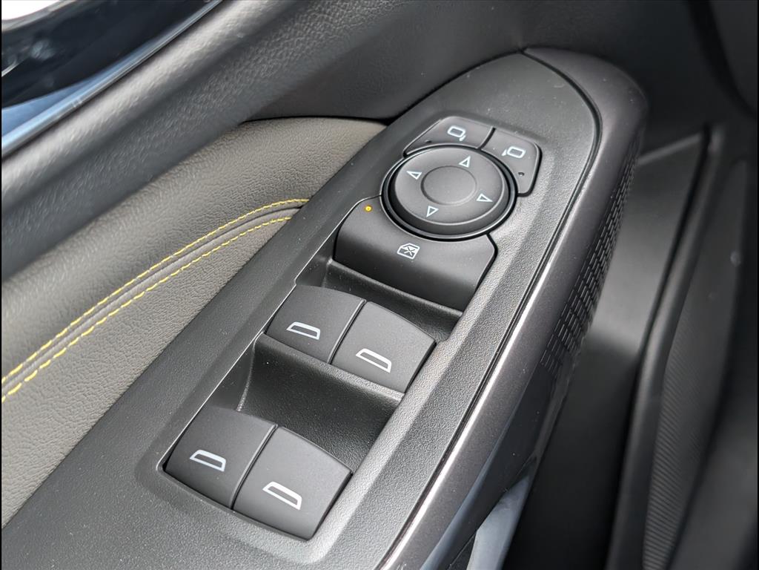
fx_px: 1074
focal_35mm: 49
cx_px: 380
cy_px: 285
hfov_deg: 38.9
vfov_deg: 29.7
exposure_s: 1/217
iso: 313
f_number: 1.68
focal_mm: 6.9
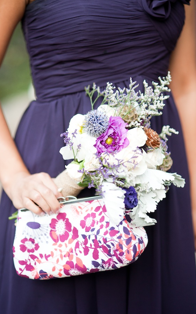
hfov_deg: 15.0
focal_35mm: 87
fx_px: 744
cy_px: 157
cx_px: 102
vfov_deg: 23.8
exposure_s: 1/320
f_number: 2.2
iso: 640
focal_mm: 85
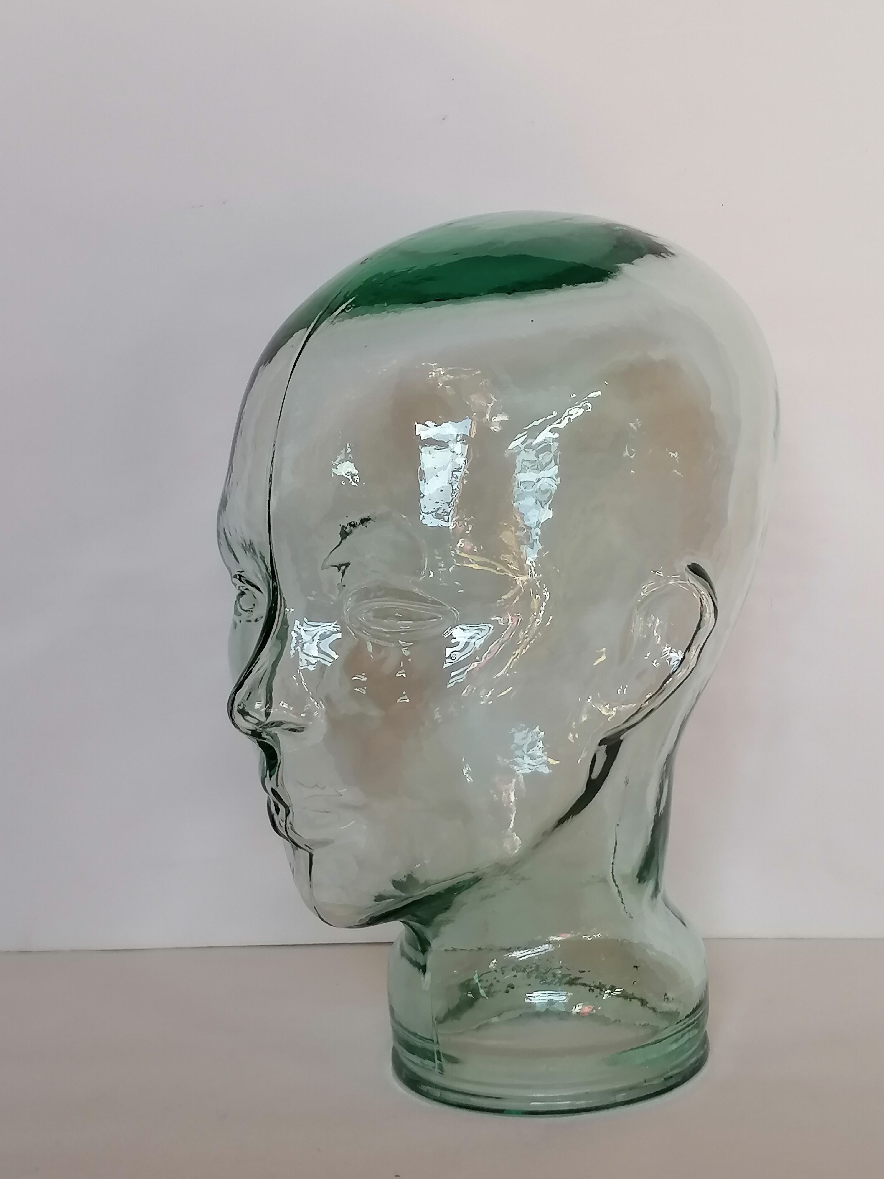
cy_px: 590
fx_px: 1839
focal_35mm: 54
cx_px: 442
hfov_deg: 27.0
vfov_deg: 35.5
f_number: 1.8
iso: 80
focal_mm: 4.75
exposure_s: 1/100
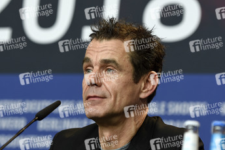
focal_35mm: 256
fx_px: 1599
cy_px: 61
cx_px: 84
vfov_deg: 5.4
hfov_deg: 8.0
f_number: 3.5
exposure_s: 1/320
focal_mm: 130
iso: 640
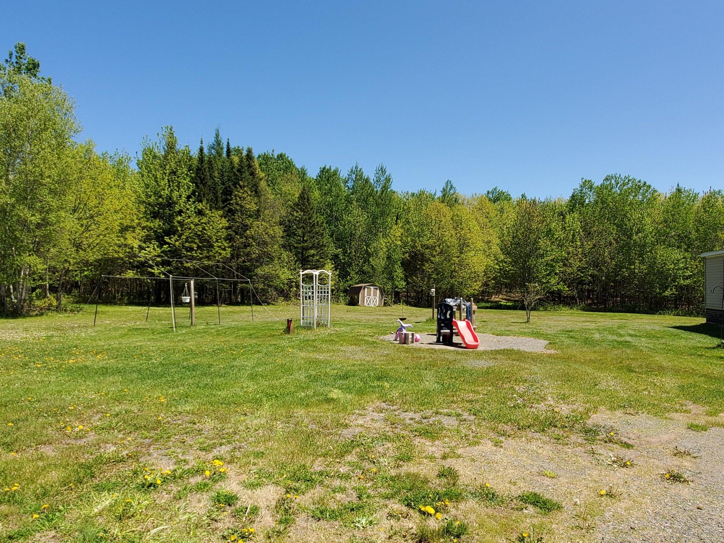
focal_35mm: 13
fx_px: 272
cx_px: 362
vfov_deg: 89.9
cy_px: 272
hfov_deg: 106.2
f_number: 2.2
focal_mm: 1.8
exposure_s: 1/777
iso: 50
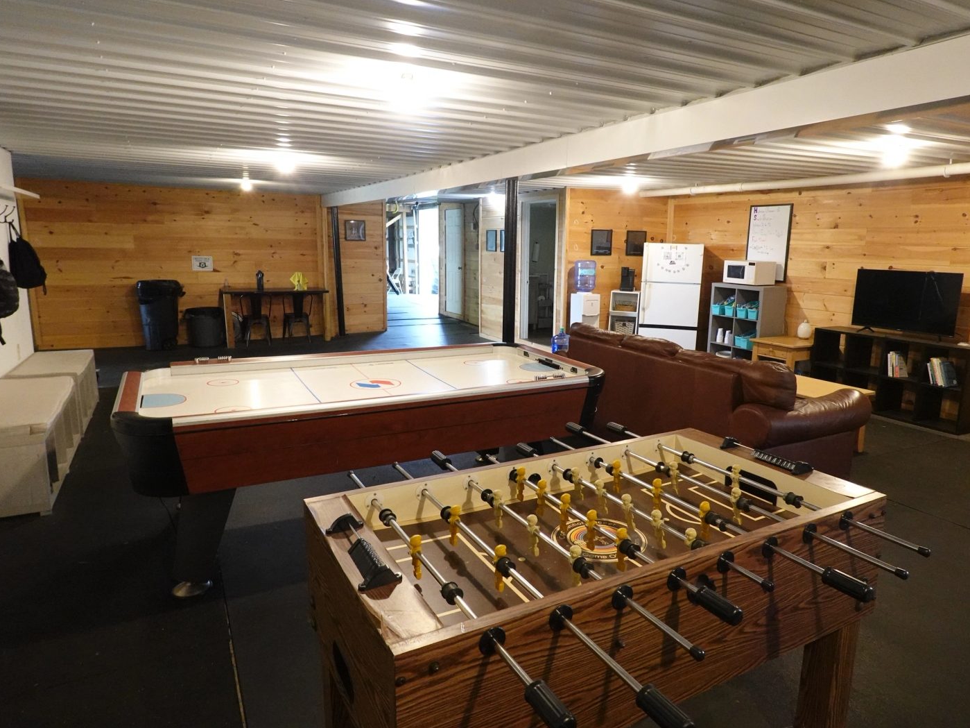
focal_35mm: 22
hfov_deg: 76.3
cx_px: 517
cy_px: 359
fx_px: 616
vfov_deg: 61.1
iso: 2500
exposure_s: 1/100
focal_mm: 7.6
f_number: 4
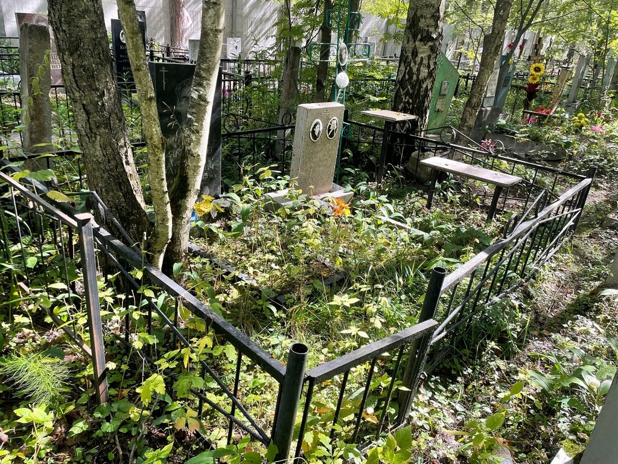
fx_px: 464
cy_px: 232
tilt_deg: -25.5
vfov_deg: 53.1
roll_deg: -7.5
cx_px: 309
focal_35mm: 26
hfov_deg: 67.3
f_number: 1.6
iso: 32
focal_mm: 4.2
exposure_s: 1/162
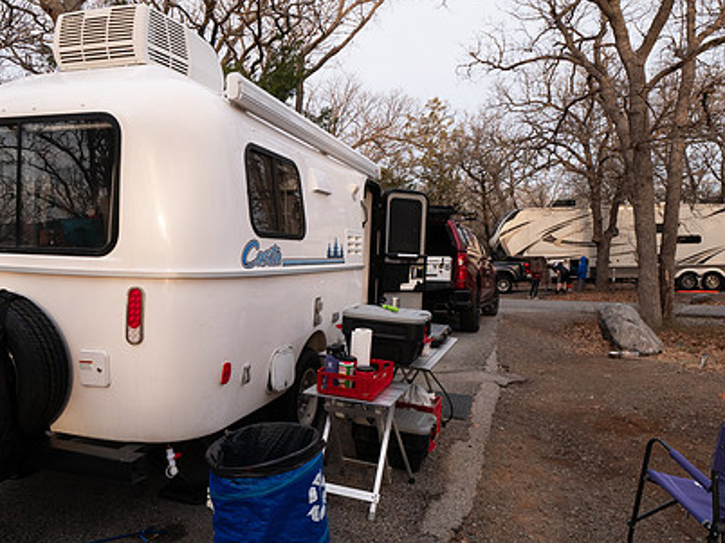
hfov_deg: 67.3
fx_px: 544
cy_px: 259
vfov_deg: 53.0
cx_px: 339
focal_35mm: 26
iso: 200
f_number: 5.6
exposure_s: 1/100
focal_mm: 9
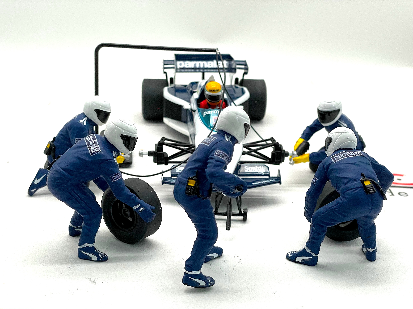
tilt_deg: -20.2
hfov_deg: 36.8
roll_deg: -1.7
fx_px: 620
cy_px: 154
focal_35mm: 52
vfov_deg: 28.0
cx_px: 206
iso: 100
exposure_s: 1/116
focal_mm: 6
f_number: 2
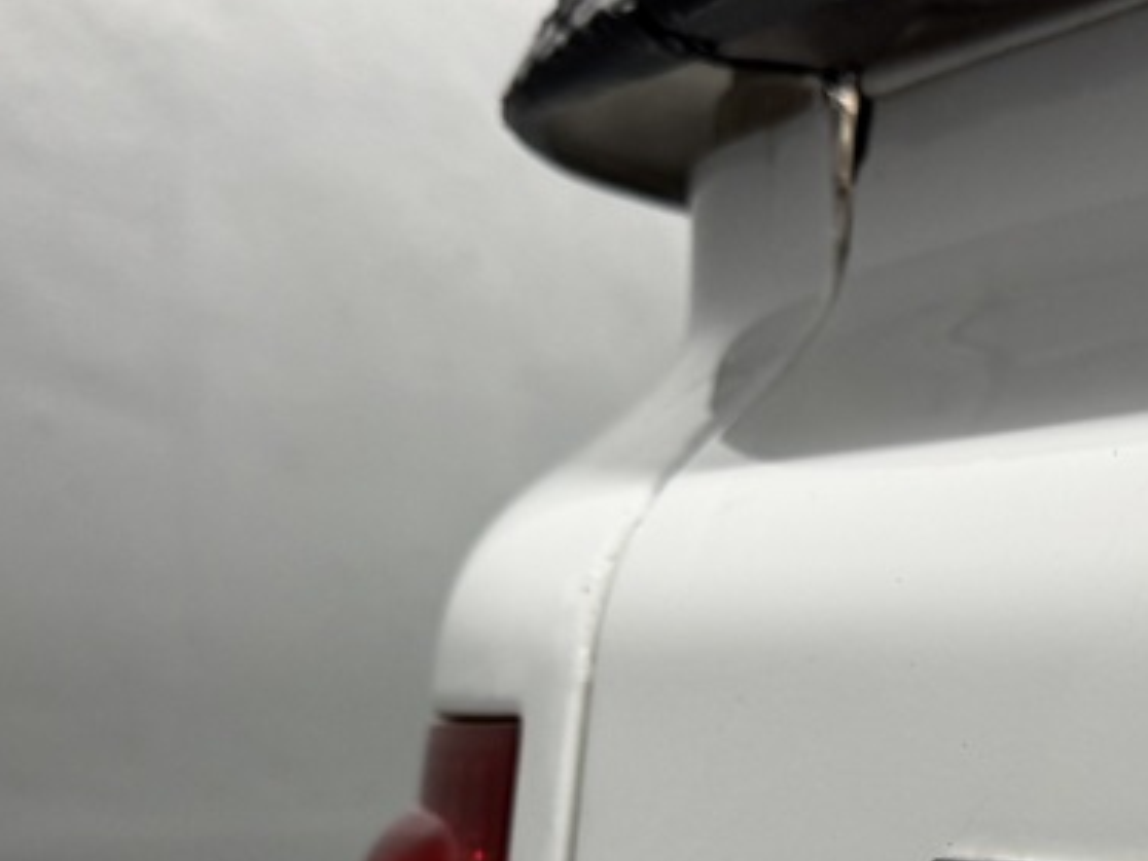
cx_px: 910
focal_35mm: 66
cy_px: 1034
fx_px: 2189
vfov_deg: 20.8
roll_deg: +0.4
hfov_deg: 28.8
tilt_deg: -10.2
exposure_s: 1/50
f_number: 1.78
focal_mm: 6.76
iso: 200
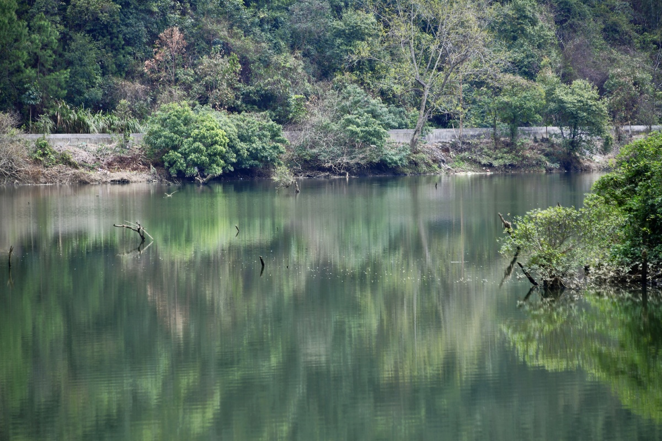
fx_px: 3677
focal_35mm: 200
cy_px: 220
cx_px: 331
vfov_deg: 6.9
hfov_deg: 10.3
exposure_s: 1/100
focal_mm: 200
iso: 100
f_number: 5.6
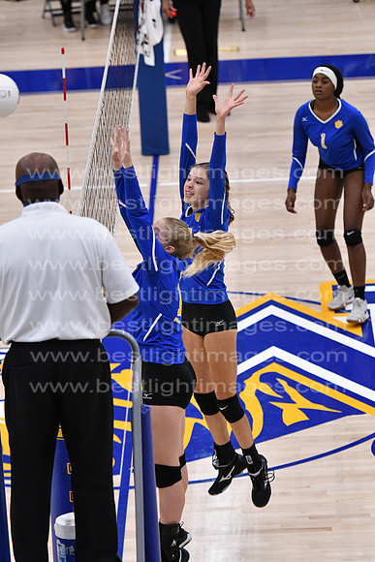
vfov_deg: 11.2
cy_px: 281
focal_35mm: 183
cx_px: 188
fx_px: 2857
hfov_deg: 7.5
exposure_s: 1/1250
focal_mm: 122
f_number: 3.2
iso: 6400
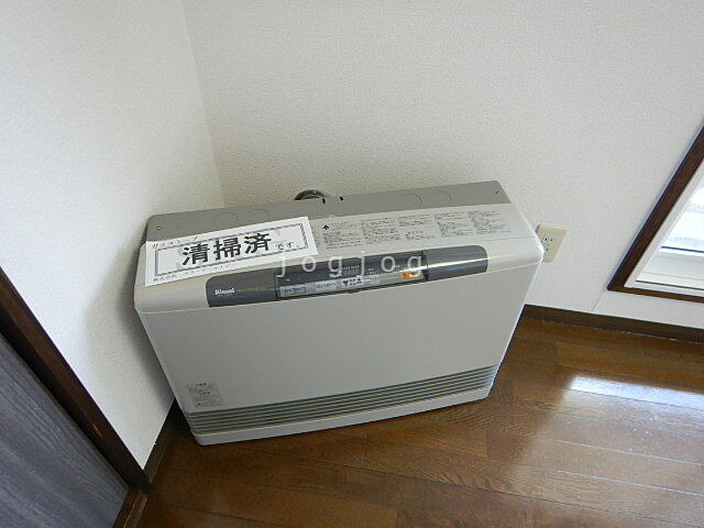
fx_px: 488
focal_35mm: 24
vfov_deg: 56.8
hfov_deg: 71.6
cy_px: 264
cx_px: 352
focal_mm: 4.3
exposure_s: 1/30
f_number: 2.8
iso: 250
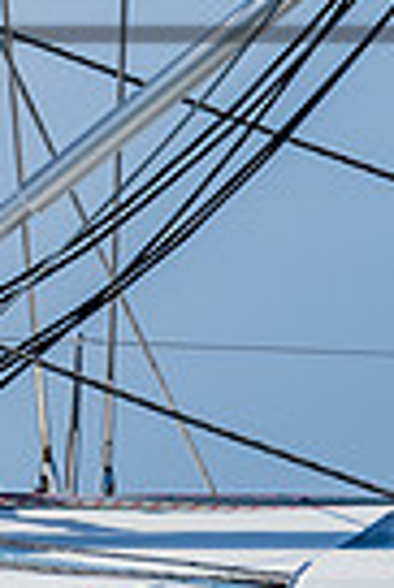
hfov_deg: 1.0
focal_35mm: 1412
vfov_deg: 1.5
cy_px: -219
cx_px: -536
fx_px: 23120
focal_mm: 200
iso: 200
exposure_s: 1/1600
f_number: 6.3
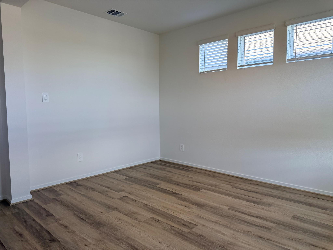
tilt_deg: -4.9
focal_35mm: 24
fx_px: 231
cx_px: 166
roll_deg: +0.6
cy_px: 125
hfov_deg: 71.6
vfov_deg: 56.8
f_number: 1.78
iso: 160
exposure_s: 1/237
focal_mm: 6.76
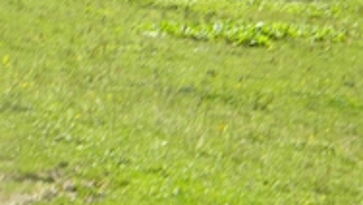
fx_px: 1570
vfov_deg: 7.4
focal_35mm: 163
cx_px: -60
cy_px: -35
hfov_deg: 12.9
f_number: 3.9
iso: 80
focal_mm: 8.6
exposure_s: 1/417
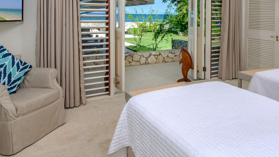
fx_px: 237
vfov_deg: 35.4
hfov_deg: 60.0
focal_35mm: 32
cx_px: 178
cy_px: 29
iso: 100
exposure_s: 1/60
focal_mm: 18
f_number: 14
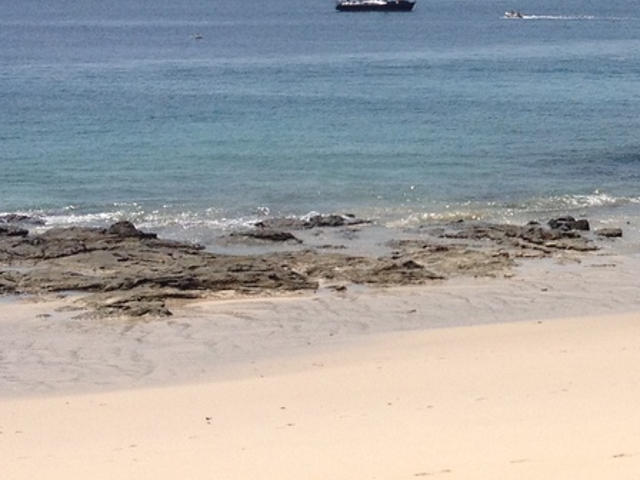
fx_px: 2311
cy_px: 44
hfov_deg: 15.3
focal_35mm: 125
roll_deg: +0.6
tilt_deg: -5.1
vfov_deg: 11.8
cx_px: 733
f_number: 2.4
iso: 50
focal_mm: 4.28
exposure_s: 1/3460
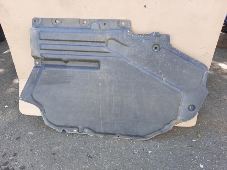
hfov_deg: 69.4
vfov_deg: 54.9
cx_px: 114
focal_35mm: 25
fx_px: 164
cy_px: 85
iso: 40
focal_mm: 4.6
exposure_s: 1/100
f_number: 2
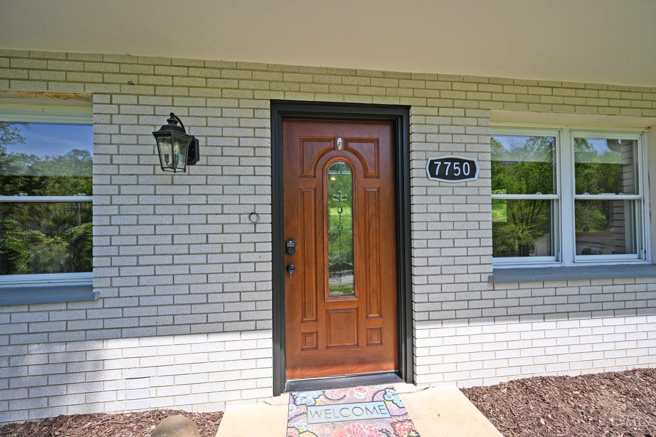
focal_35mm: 15
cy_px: 218
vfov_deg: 77.3
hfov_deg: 100.4
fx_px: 273
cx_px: 328
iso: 100
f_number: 5.6
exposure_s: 1/250
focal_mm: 15
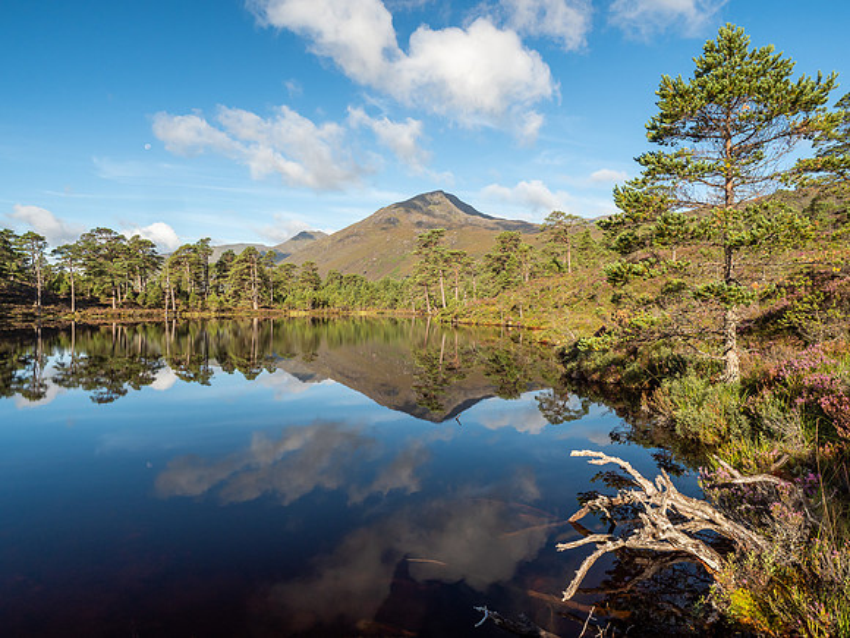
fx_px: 589
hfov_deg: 71.6
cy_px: 319
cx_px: 425
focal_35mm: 24
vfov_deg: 56.8
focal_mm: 12
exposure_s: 1/160
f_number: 7.1
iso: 200
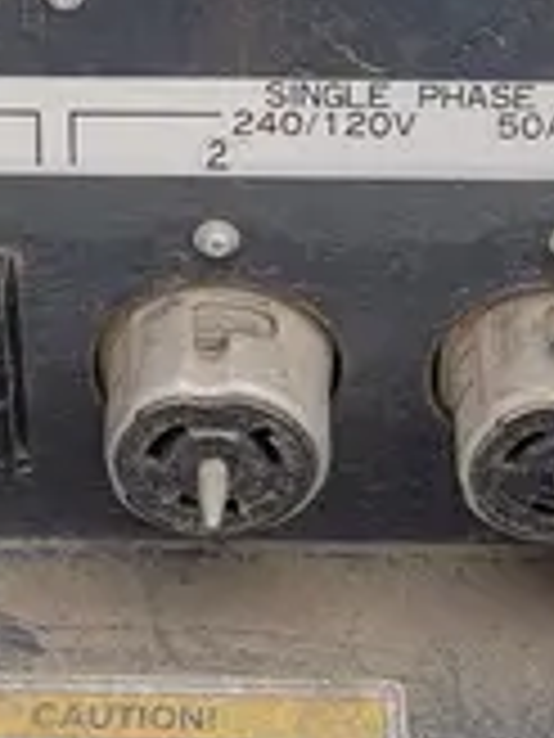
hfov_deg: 12.7
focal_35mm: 116
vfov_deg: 16.5
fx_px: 2475
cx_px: 158
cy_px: -52
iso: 40
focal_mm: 5.4
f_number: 1.8
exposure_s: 1/130
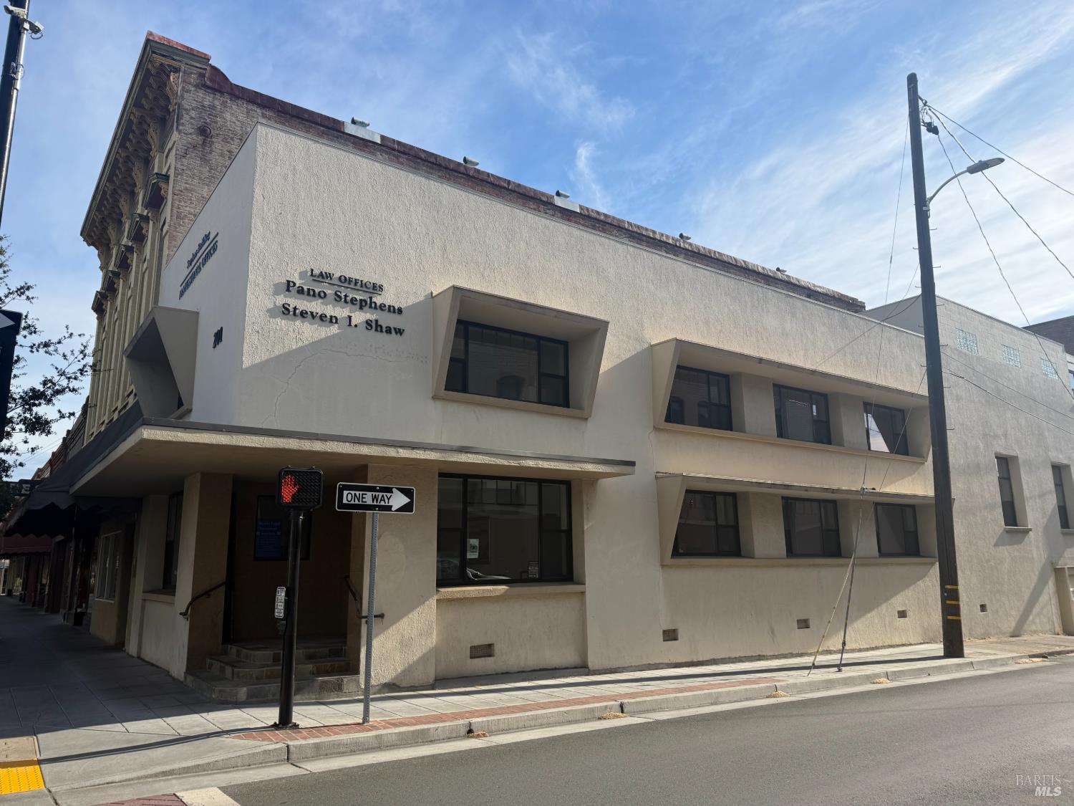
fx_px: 745
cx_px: 537
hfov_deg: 71.6
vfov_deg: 56.8
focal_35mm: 24
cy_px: 403
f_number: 1.78
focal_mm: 6.76
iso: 80
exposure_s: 1/3953
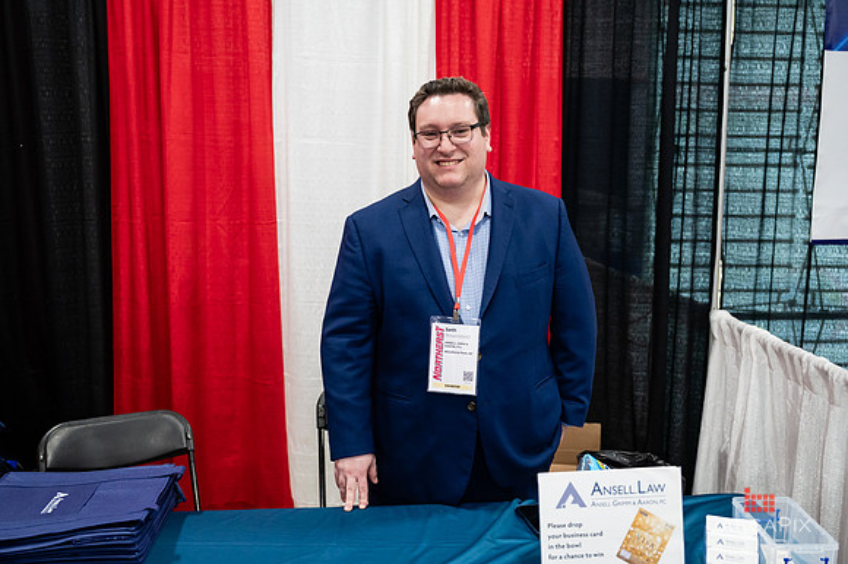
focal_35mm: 36
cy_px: 267
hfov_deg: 53.4
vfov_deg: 37.0
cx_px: 424
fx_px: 842
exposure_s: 1/200
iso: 2500
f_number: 3.2
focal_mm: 34
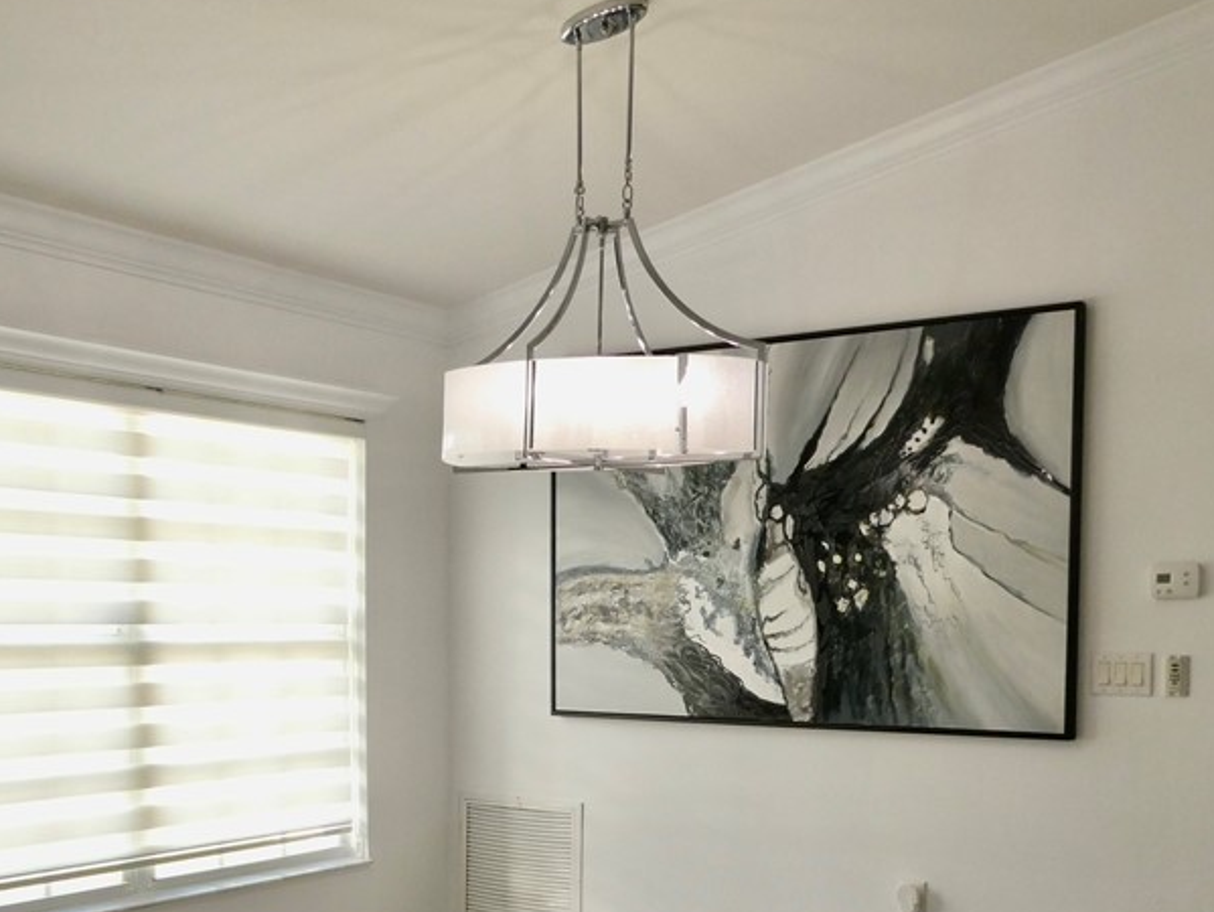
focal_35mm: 41
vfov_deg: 34.2
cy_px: 715
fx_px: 1439
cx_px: 578
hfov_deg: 45.7
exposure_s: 1/60
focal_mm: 4.3
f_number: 3.3
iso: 160
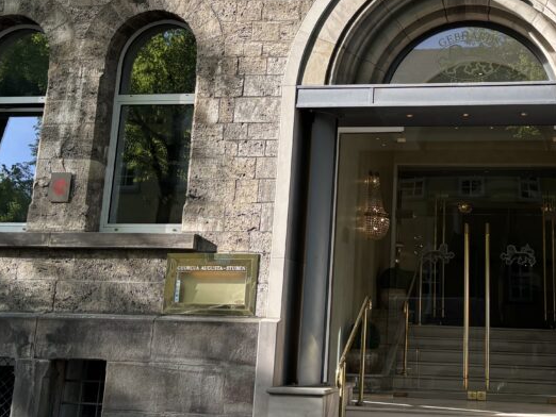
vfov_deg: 28.4
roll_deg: -1.5
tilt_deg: +13.4
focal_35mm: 51
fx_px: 820
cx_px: 406
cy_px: 131
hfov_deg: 36.7
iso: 50
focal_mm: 5.96
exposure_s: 1/811
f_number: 1.6
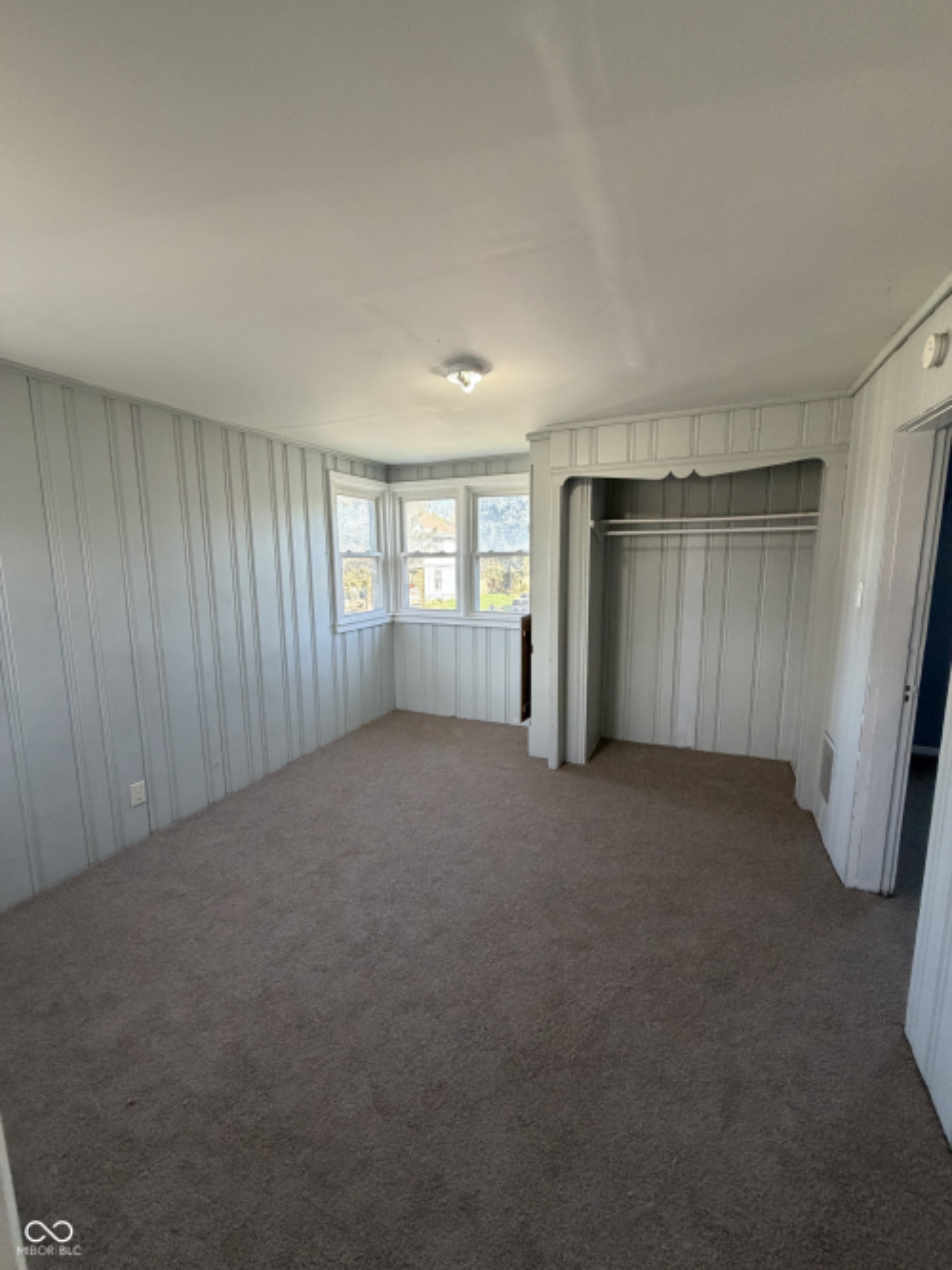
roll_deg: +0.1
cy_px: 635
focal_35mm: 14
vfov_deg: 102.1
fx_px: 514
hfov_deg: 85.7
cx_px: 476
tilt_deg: -8.1
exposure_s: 1/121
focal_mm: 2.22
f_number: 2.2
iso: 250
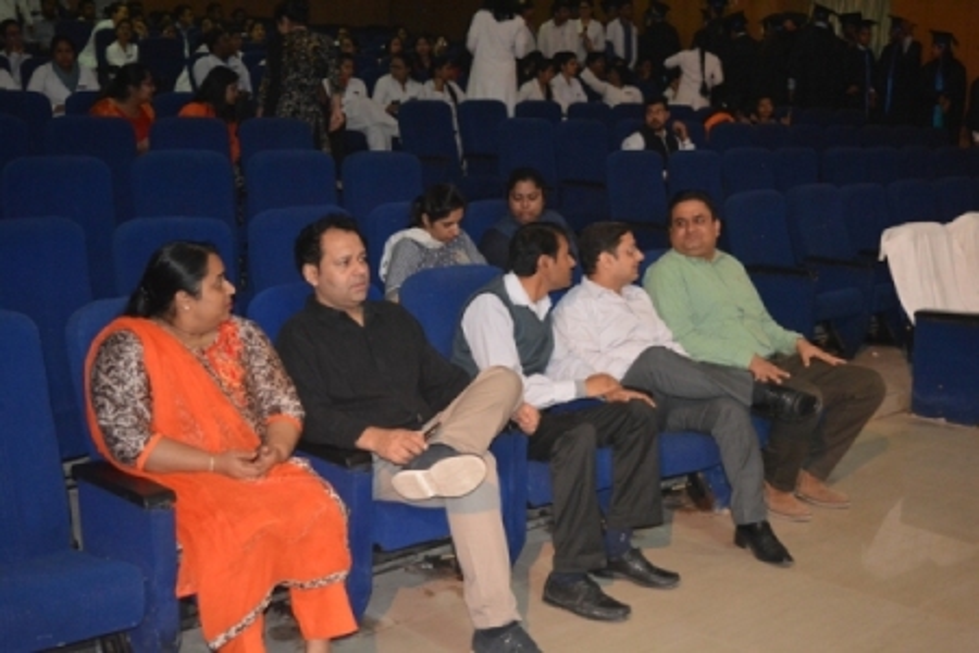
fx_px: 1224
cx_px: 490
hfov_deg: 43.6
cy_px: 326
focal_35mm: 45
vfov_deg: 29.9
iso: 3200
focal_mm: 30
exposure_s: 1/60
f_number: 4.2
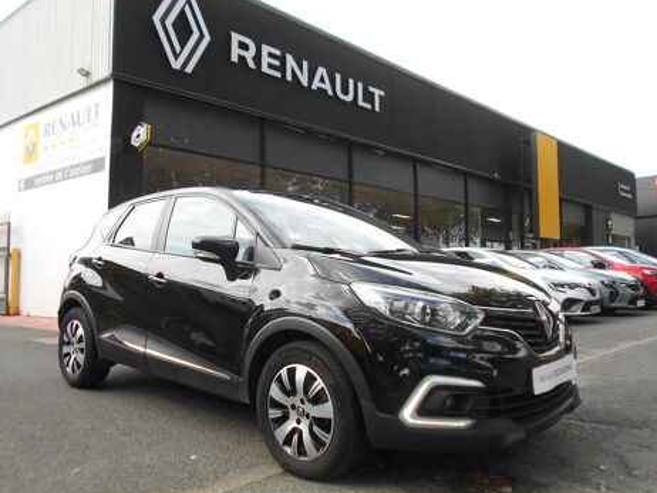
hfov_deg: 65.3
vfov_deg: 51.4
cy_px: 243
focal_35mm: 27
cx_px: 330
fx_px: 513
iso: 80
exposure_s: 1/250
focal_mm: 4.6
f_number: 3.2
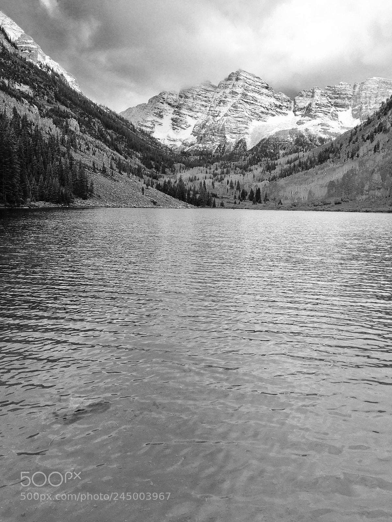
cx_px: 196
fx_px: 438
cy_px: 261
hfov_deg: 48.2
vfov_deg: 61.7
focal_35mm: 29
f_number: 2.2
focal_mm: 4.15
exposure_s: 1/130
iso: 25
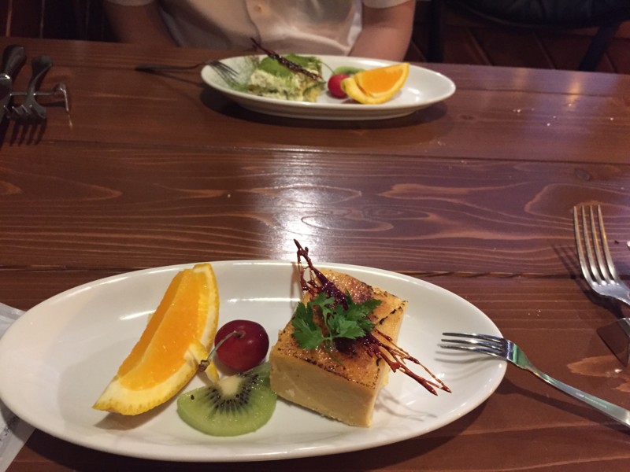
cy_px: 236
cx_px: 315
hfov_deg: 61.7
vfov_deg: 48.2
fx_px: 528
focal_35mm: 29
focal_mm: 4.15
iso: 320
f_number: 2.2
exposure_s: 1/15
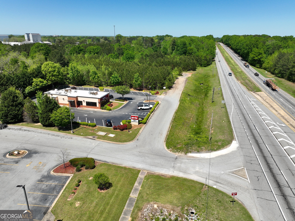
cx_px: 148
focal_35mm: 24
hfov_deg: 71.6
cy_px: 110
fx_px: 204
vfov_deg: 56.8
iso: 100
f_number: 2.8
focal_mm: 12.29
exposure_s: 1/1600
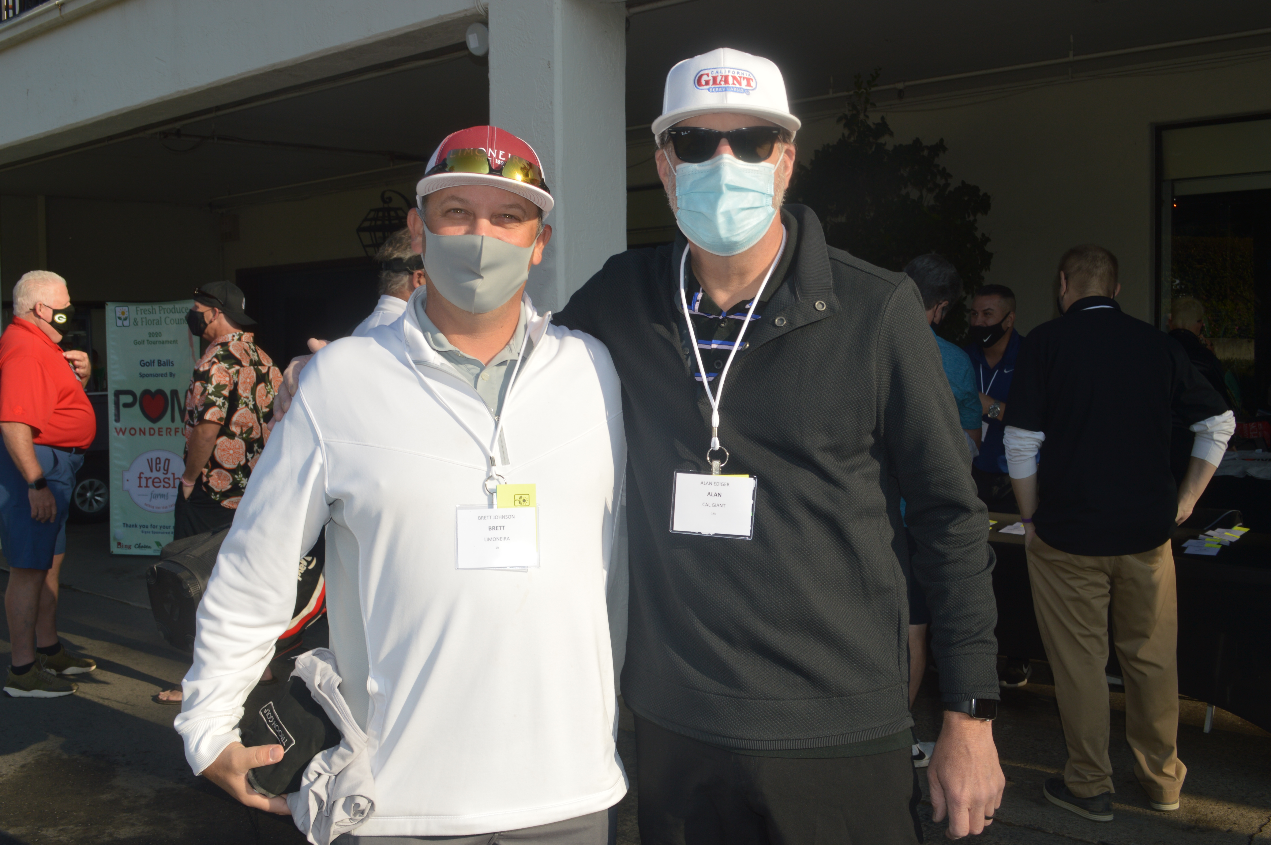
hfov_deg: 57.3
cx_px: 636
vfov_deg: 39.9
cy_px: 422
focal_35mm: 33
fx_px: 1164
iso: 100
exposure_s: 1/200
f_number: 10
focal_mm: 22
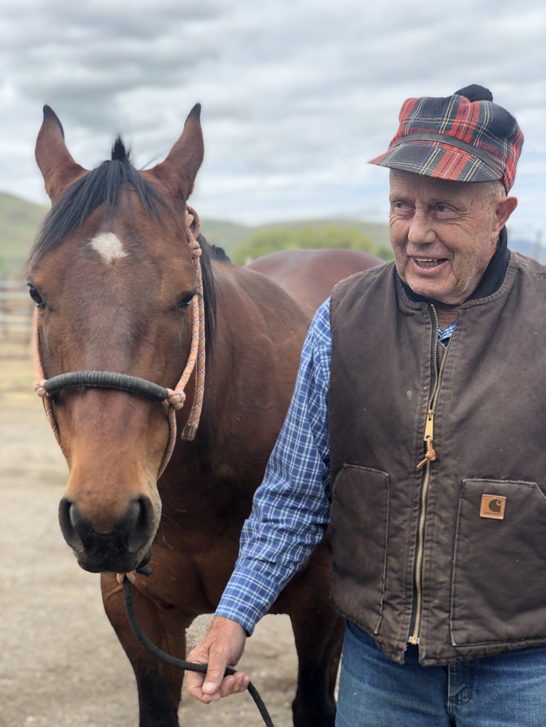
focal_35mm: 52
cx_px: 273
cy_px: 364
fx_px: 1094
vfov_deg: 36.8
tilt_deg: -2.0
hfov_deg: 28.0
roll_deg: +0.7
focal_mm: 6
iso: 16
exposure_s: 1/163
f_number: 2.4
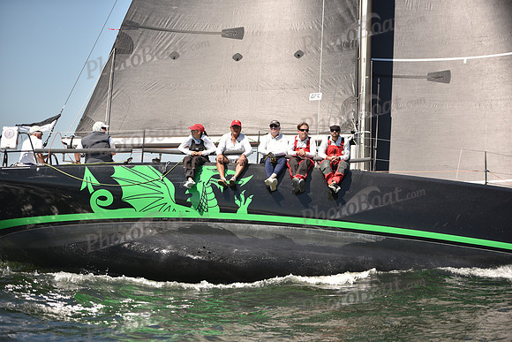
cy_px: 171
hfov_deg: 19.5
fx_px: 1494
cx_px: 256
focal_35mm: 105
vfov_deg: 13.0
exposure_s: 1/1600
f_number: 2.8
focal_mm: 105
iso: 250
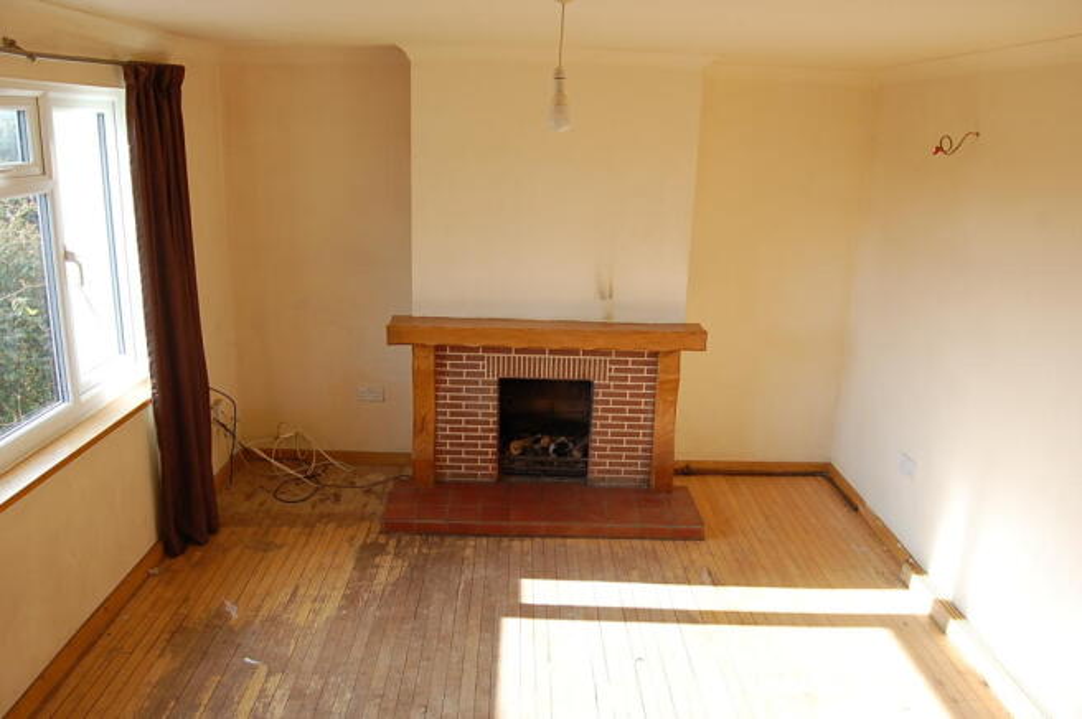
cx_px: 541
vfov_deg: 47.8
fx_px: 811
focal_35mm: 27
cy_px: 360
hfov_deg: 67.4
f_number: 5.6
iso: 320
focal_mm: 18
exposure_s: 1/125
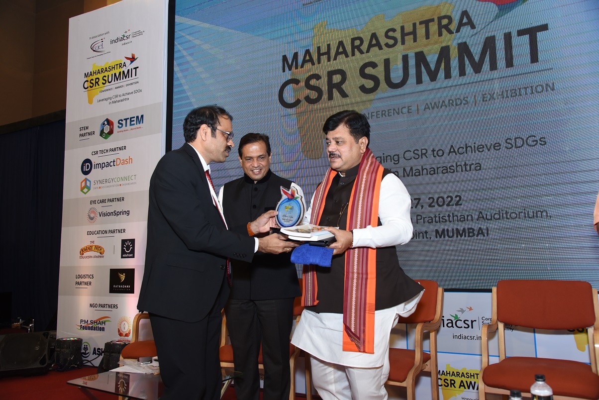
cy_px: 200
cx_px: 300
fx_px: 516
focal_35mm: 31
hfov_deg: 60.3
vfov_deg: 42.4
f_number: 5.6
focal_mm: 31
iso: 1000
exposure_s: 1/160
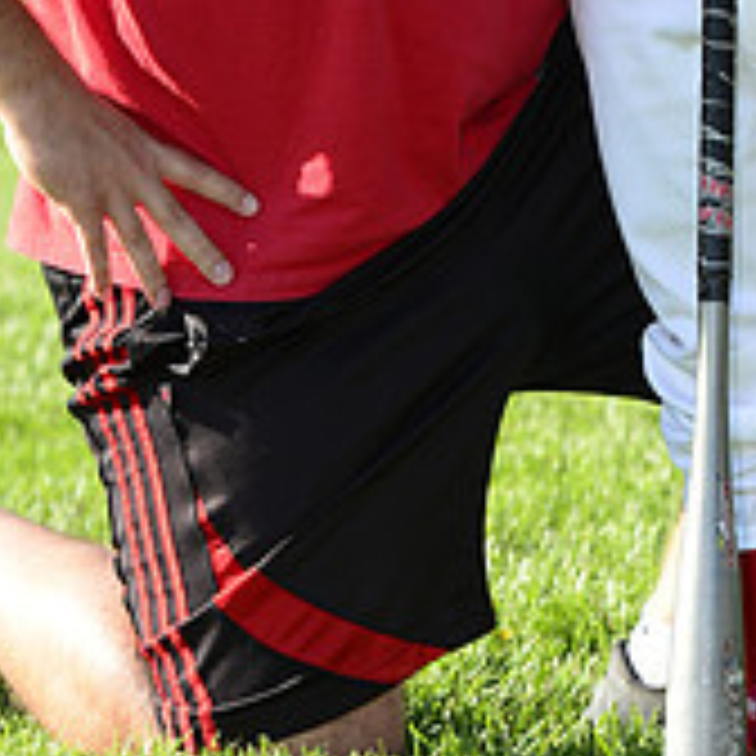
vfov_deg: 5.8
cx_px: 488
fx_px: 7363
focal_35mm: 298
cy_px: -216
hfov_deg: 5.9
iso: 200
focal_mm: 102
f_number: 5
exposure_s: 1/500
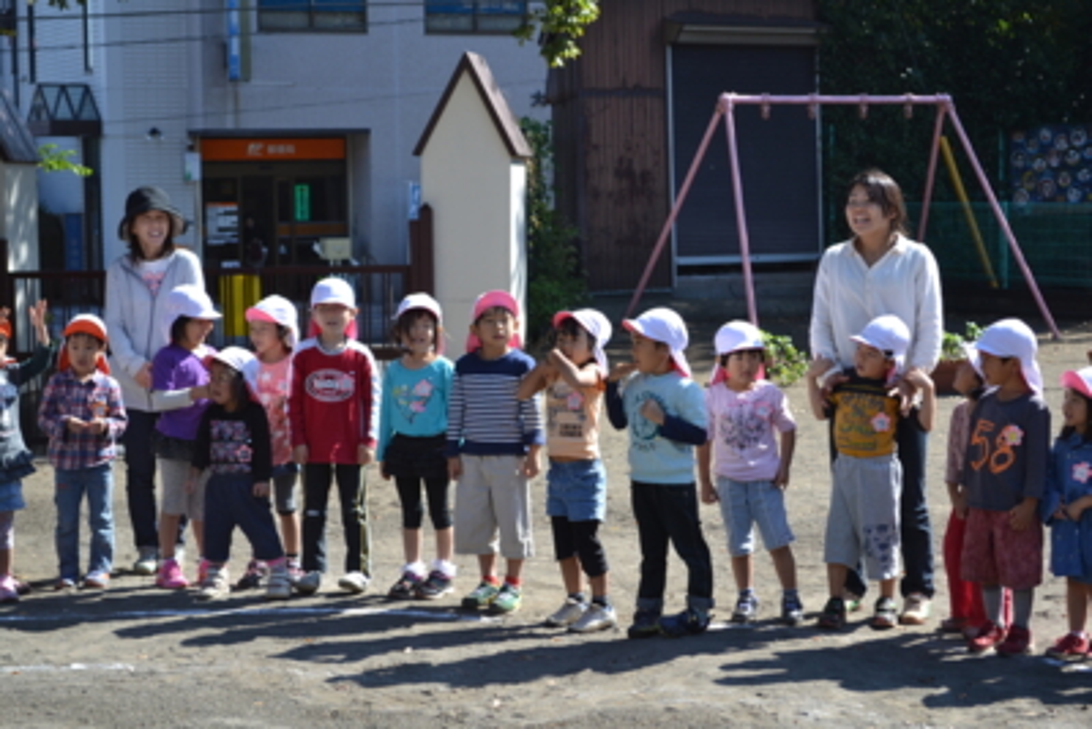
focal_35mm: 82
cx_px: 546
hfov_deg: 24.6
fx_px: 2503
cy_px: 364
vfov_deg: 16.6
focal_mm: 55
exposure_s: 1/160
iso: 100
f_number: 6.3
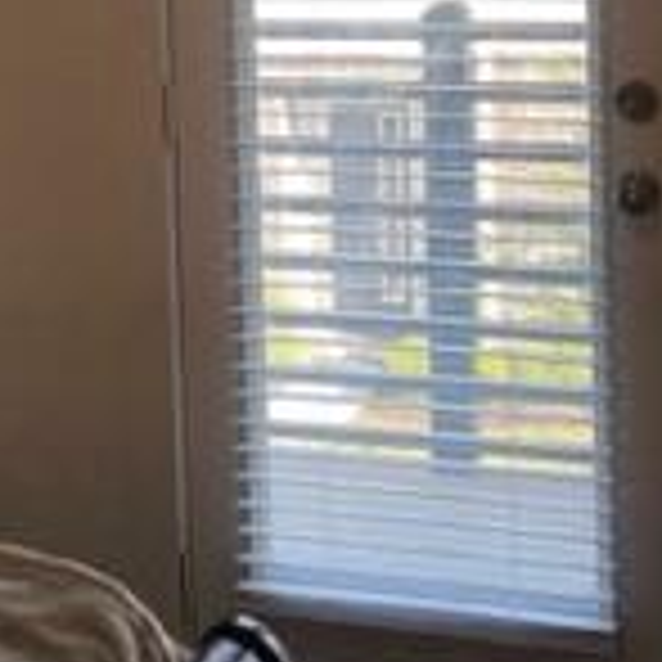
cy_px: 86
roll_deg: +1.5
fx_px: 2164
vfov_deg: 17.2
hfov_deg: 17.2
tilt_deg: -6.0
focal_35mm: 100
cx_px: 95
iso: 32
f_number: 1.6
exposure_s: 1/182
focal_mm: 4.2
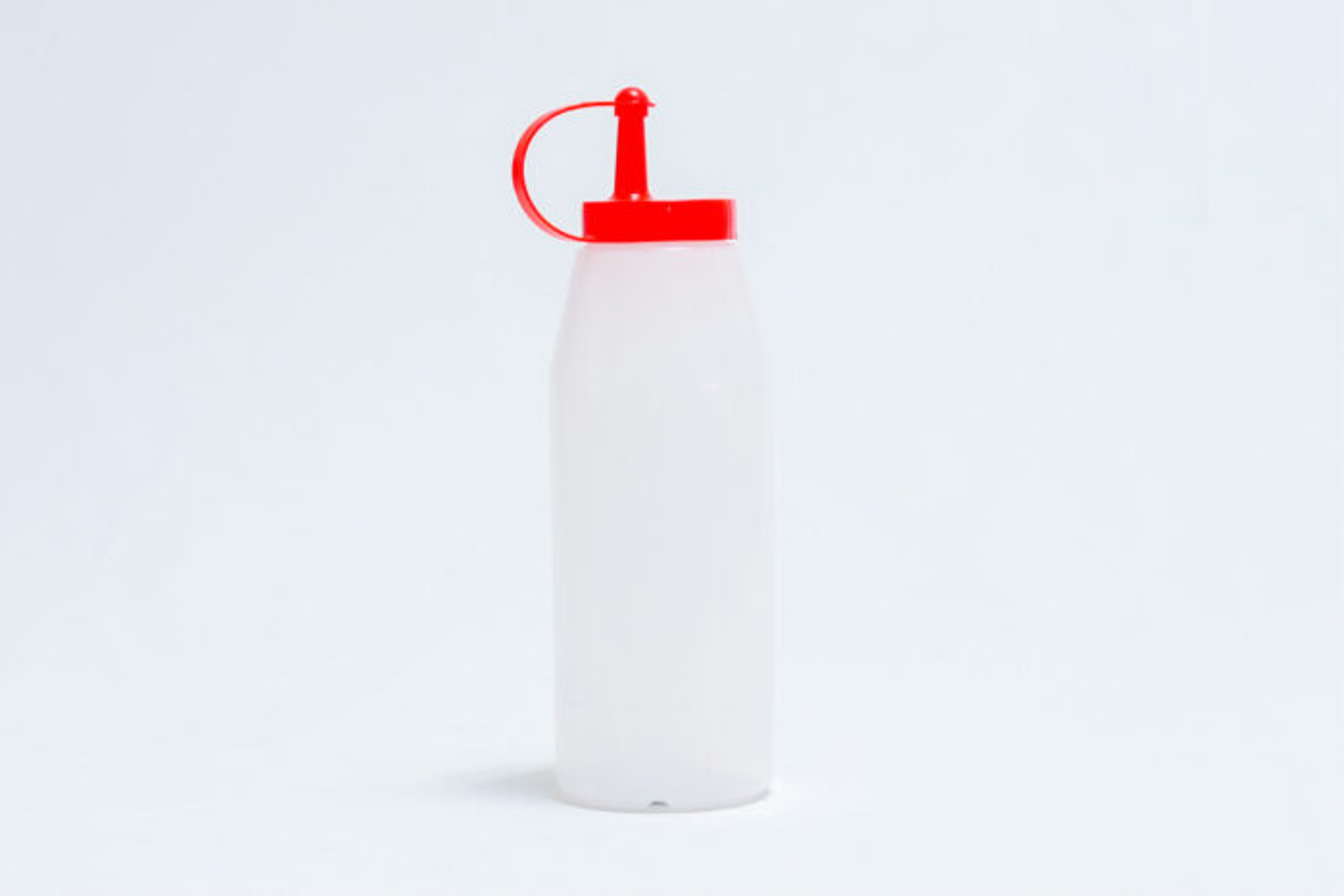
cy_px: 448
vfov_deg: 17.5
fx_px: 2912
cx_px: 672
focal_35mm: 78
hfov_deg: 26.0
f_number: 11
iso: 3200
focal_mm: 52
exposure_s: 1/125
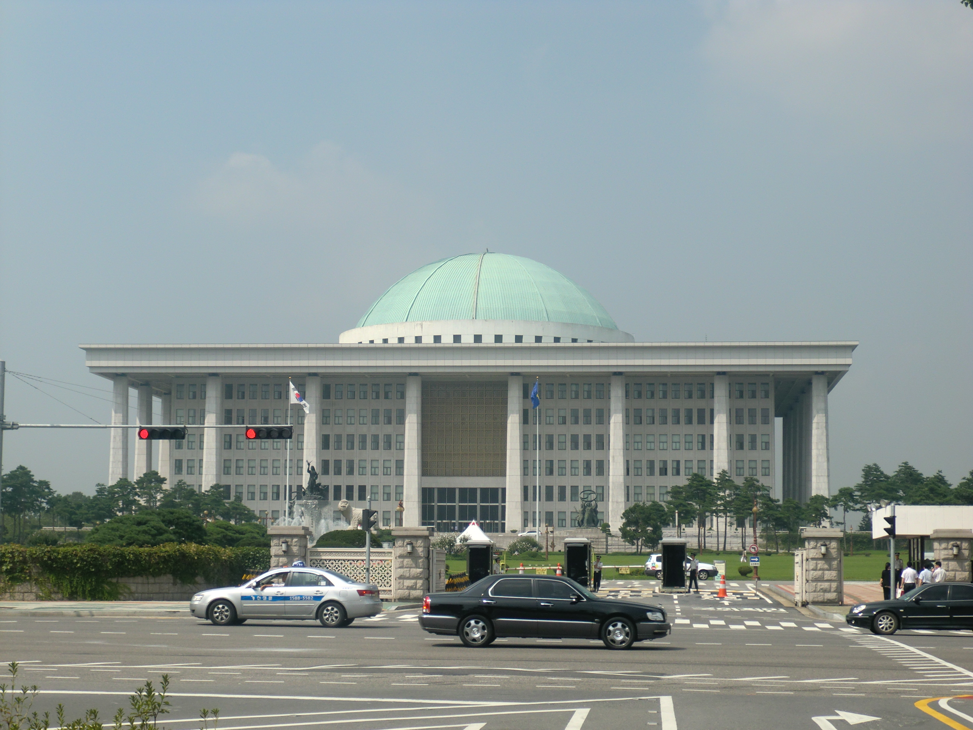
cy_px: 365
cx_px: 486
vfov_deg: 20.2
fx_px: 2052
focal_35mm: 73
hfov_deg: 26.7
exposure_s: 1/800
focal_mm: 13.1
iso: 64
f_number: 4.6
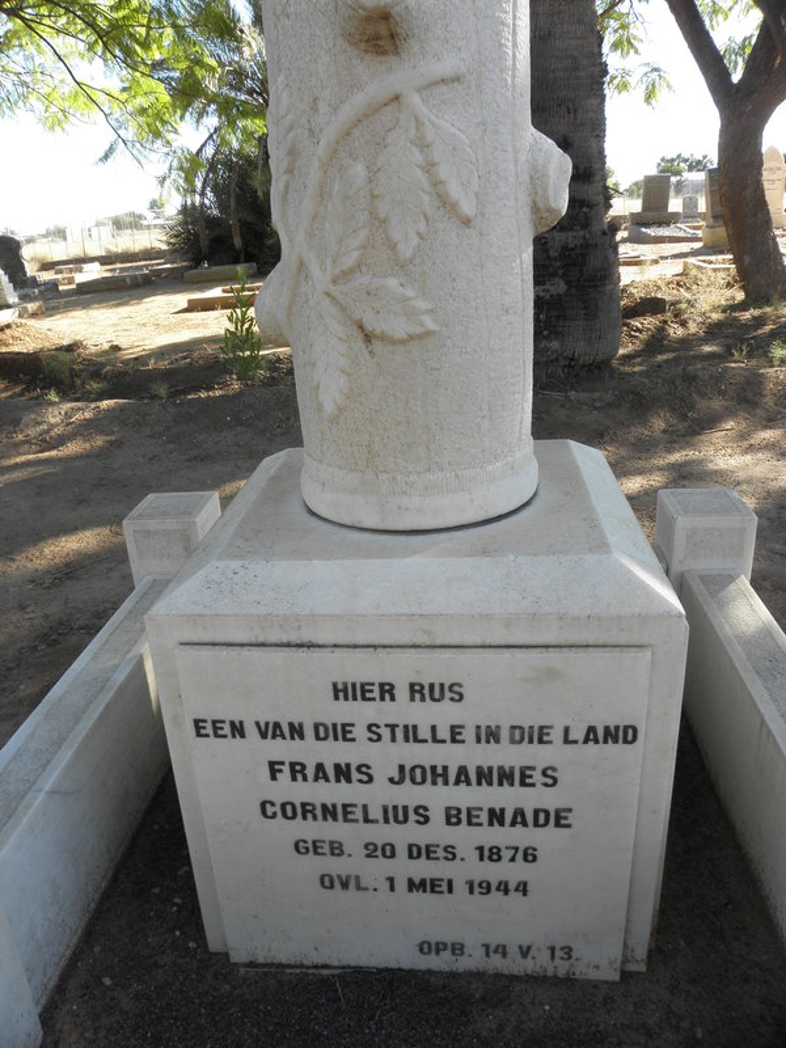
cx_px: 393
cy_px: 524
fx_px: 787
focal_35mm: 26
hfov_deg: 53.1
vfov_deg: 67.3
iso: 64
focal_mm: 4.6
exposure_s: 1/60
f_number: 5
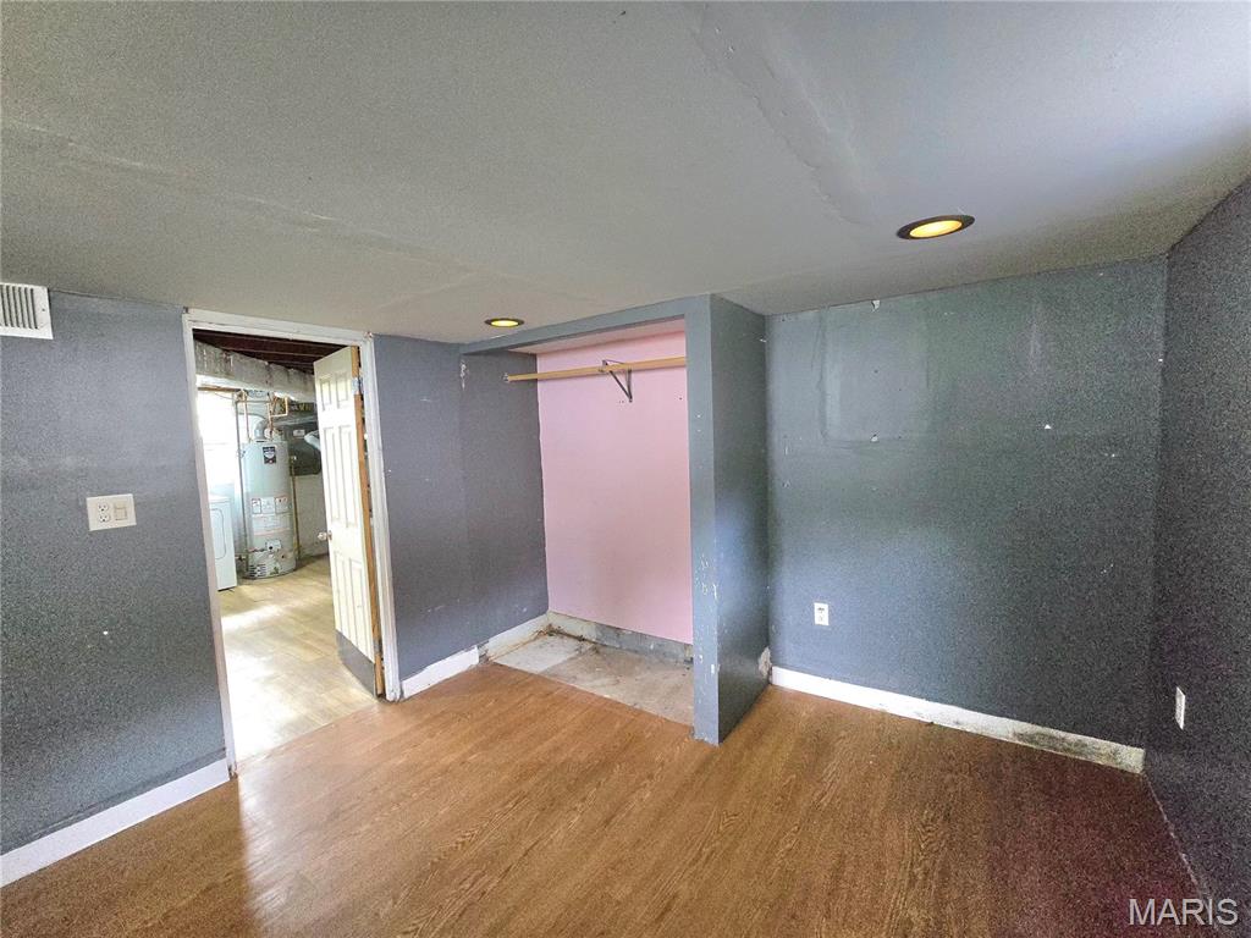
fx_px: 470
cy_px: 469
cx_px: 626
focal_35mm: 13
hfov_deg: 106.2
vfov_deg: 89.9
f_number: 2.2
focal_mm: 2.2
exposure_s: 1/60.2
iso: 1250
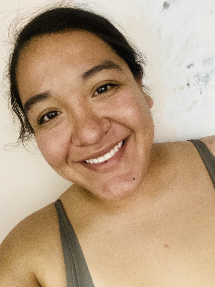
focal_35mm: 30
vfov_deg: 60.0
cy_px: 144
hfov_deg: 46.8
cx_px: 108
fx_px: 248
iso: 800
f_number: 2.2
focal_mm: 2.71
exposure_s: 1/17
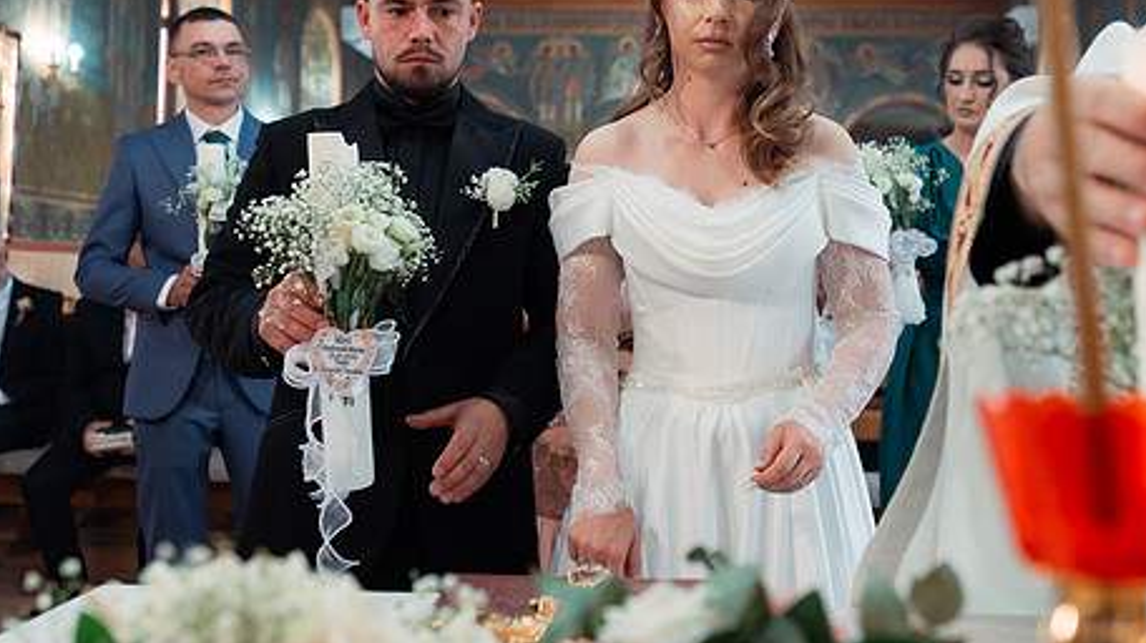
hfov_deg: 50.5
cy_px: 230
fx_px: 1215
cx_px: 598
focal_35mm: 40
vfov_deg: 29.5
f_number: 3.2
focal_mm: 30
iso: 1250
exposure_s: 1/160
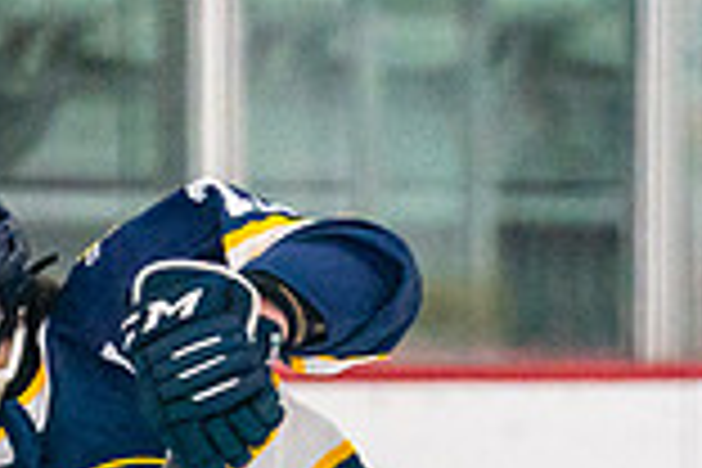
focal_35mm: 1169
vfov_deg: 1.2
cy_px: 1008
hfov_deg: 1.8
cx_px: 56
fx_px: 22794
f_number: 2.8
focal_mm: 200
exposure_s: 1/1600
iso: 4000
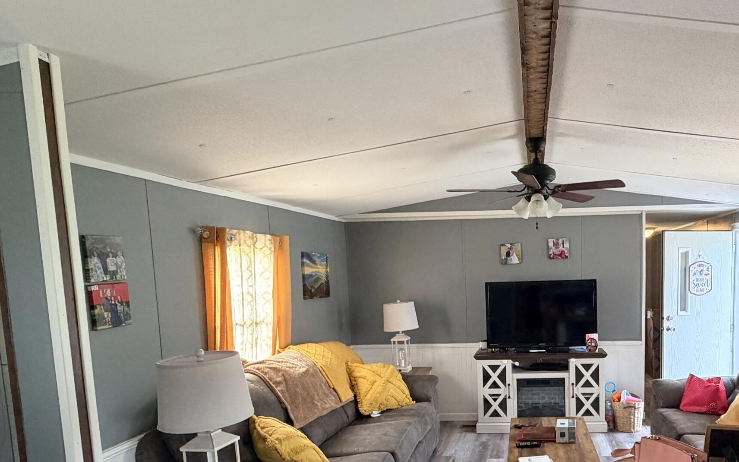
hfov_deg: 67.8
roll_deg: +2.4
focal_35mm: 26
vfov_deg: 46.5
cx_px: 512
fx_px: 524
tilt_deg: -6.9
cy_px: 326
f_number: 2.2
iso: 320
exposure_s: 1/82
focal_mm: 2.22
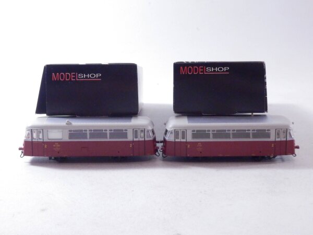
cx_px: 156
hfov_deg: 29.4
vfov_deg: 22.3
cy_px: 118
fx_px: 597
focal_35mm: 66
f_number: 4.4
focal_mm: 11.9
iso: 1250
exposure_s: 1/160
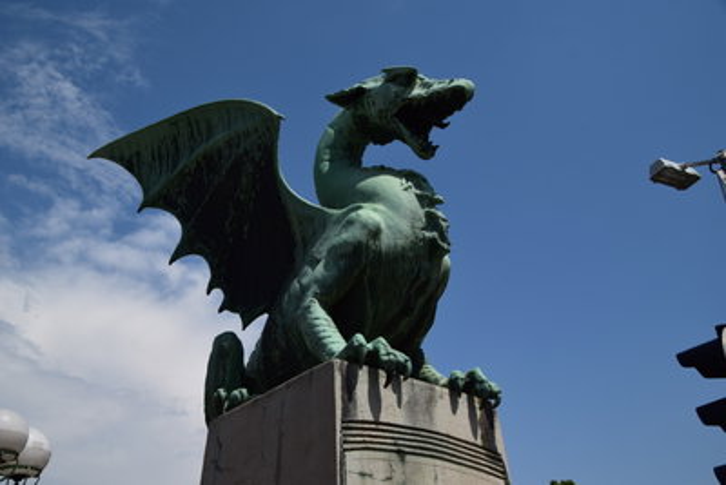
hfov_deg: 55.1
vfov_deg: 38.4
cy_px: 242
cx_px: 363
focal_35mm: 34
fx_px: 696
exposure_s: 1/1000
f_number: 10
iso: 200
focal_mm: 23
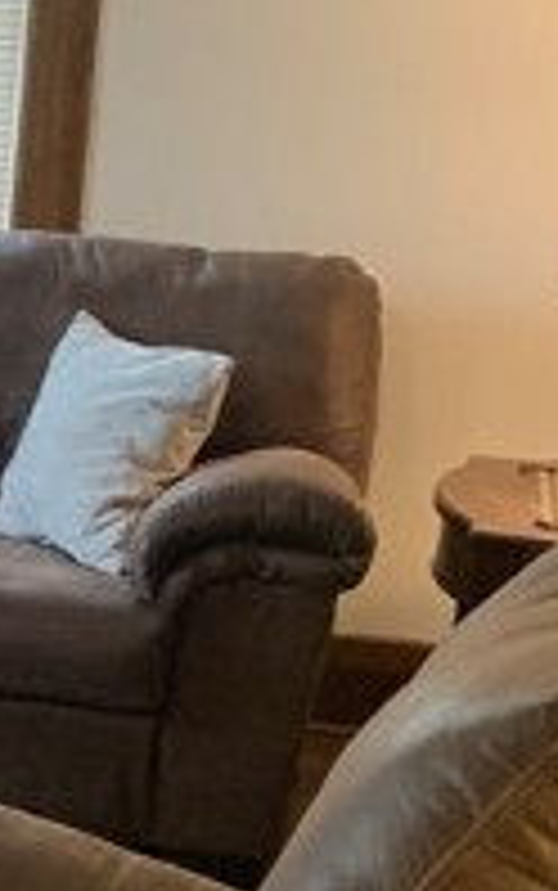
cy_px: 639
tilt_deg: -13.9
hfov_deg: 10.8
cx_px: -684
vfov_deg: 19.3
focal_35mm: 107
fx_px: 2600
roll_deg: -0.2
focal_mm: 4.25
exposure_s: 1/60
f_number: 1.8
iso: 250
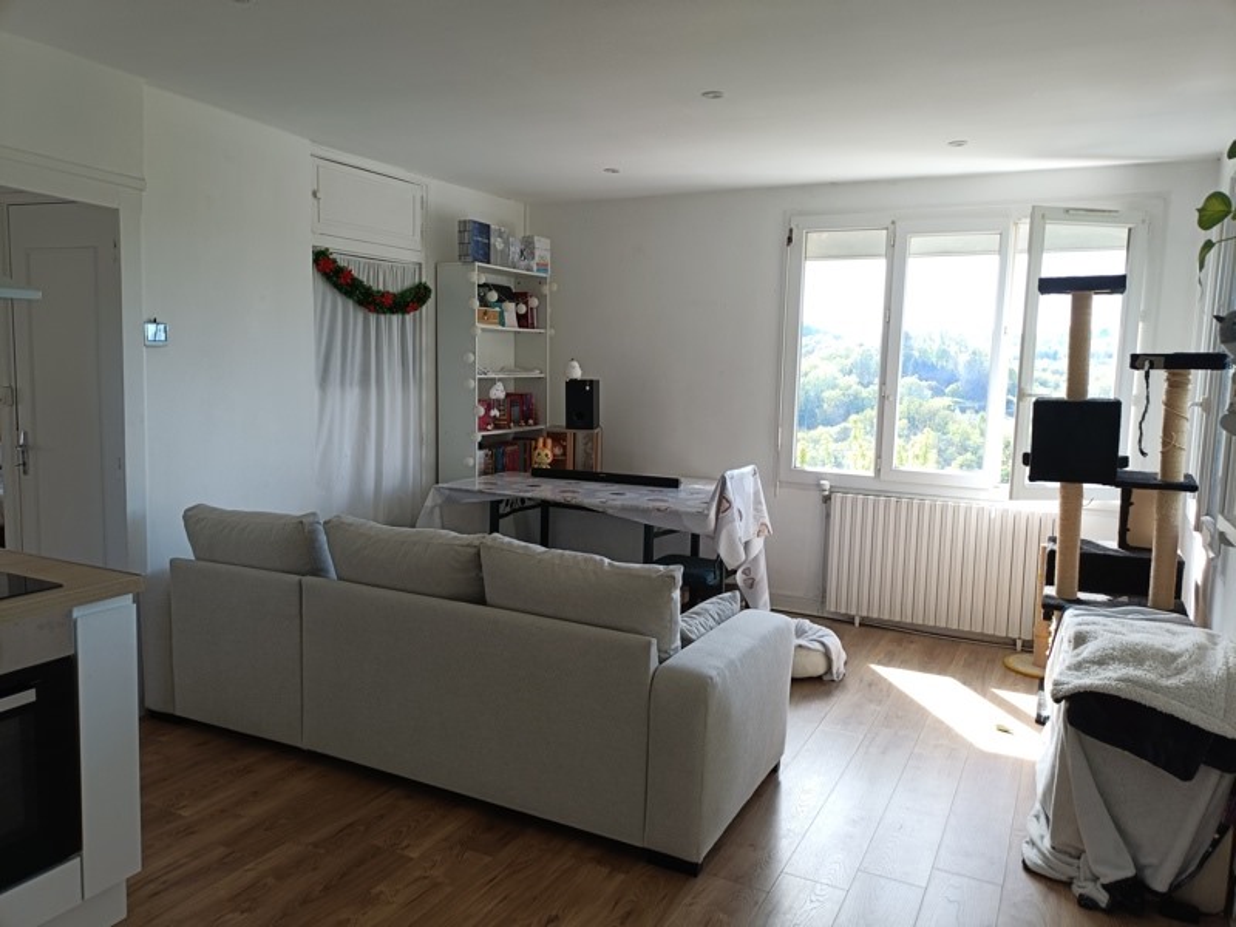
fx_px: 893
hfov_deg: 69.4
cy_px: 464
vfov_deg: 54.9
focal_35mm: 25
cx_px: 618
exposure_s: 1/100
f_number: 1.7
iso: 200
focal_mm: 4.7
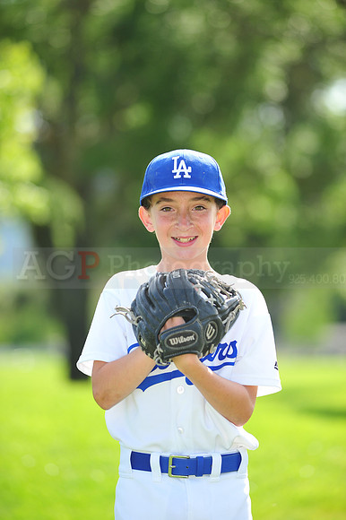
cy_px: 260
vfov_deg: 10.3
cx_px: 173
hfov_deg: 6.9
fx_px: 2887
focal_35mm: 200
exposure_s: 1/1000
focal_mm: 200
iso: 320
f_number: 4.5
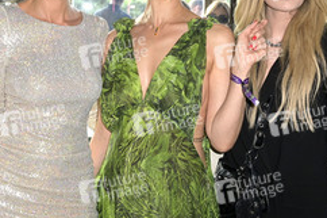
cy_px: 87
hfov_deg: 30.0
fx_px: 608
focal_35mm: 67
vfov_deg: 20.3
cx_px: 132
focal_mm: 36
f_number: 4.5
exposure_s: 1/200
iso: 1000
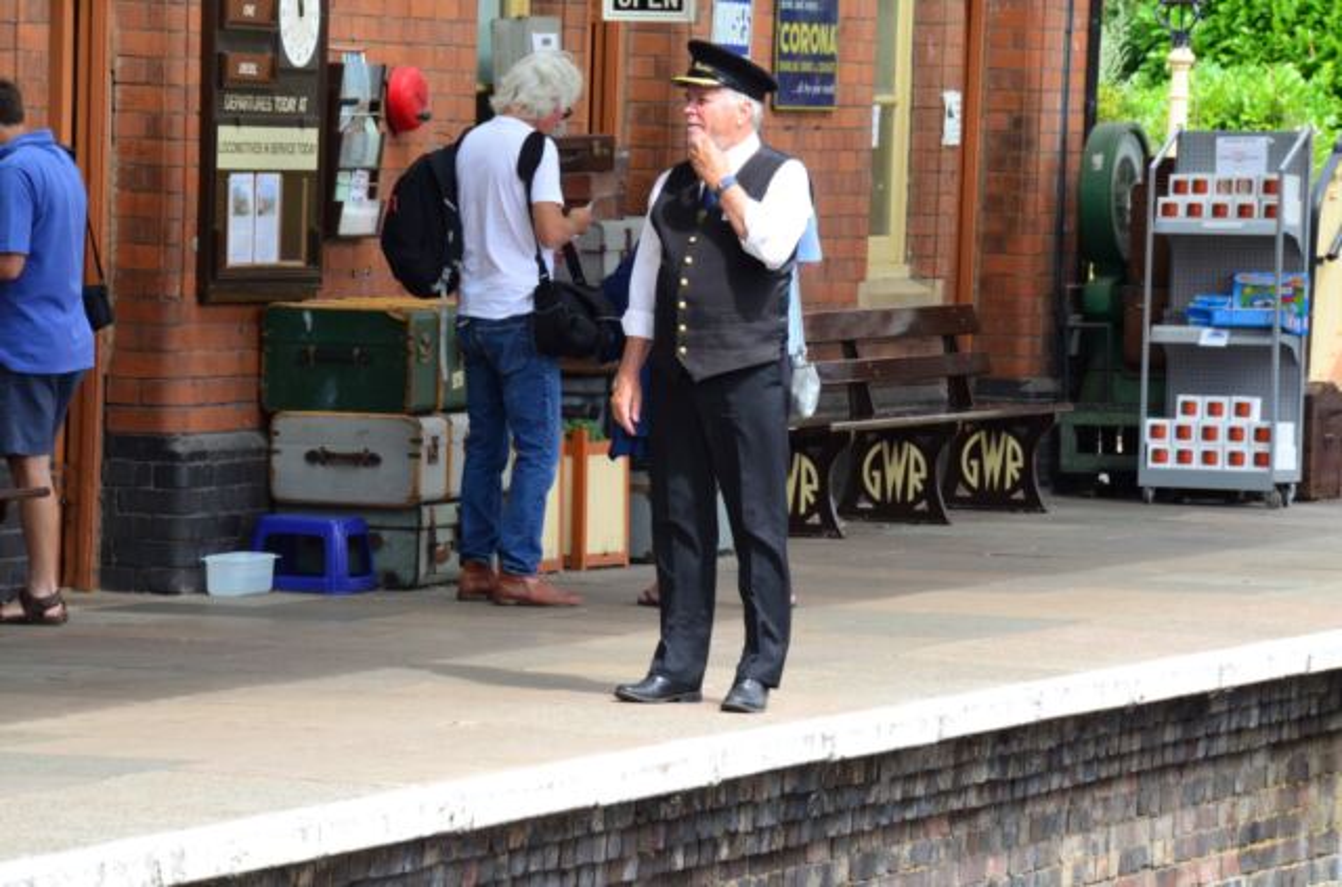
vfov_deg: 6.1
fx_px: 8365
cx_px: 671
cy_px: 444
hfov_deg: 9.2
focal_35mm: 225
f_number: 16
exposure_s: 1/320
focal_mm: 150
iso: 1250
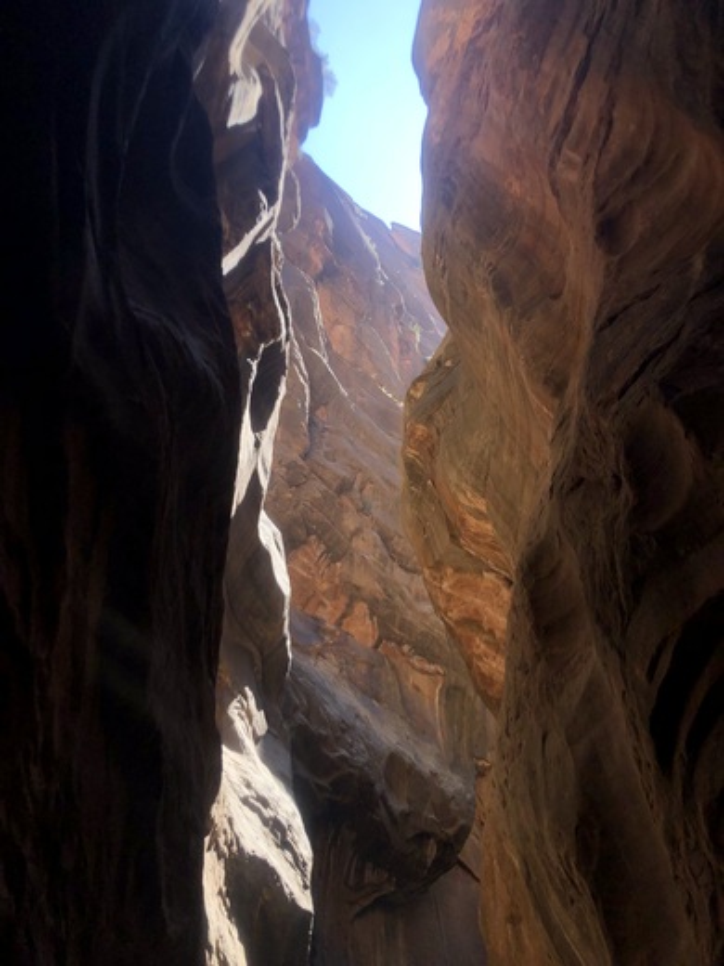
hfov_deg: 49.7
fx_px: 781
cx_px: 362
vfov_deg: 63.4
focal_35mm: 28
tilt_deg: +53.9
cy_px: 483
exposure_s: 1/648
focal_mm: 4
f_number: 1.8
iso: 20
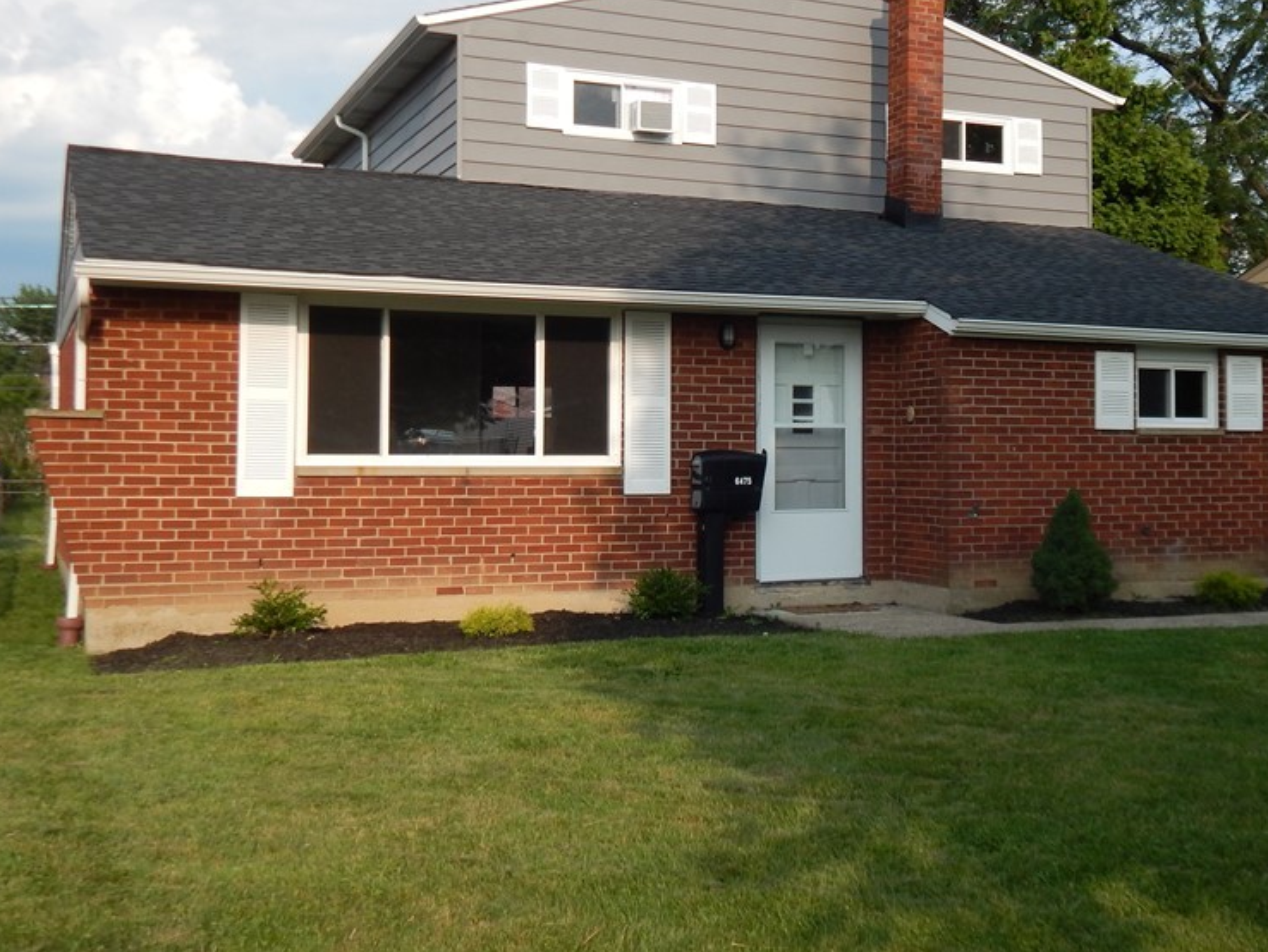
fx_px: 1576
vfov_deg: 33.6
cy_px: 431
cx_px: 792
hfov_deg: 43.5
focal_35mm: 43
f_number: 3.2
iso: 125
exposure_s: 1/1000
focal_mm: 5.6
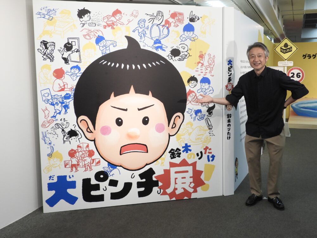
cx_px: 158
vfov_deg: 46.8
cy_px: 119
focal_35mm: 30
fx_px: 275
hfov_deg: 60.0
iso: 110
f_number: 3.5
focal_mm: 5.4
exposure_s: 1/30
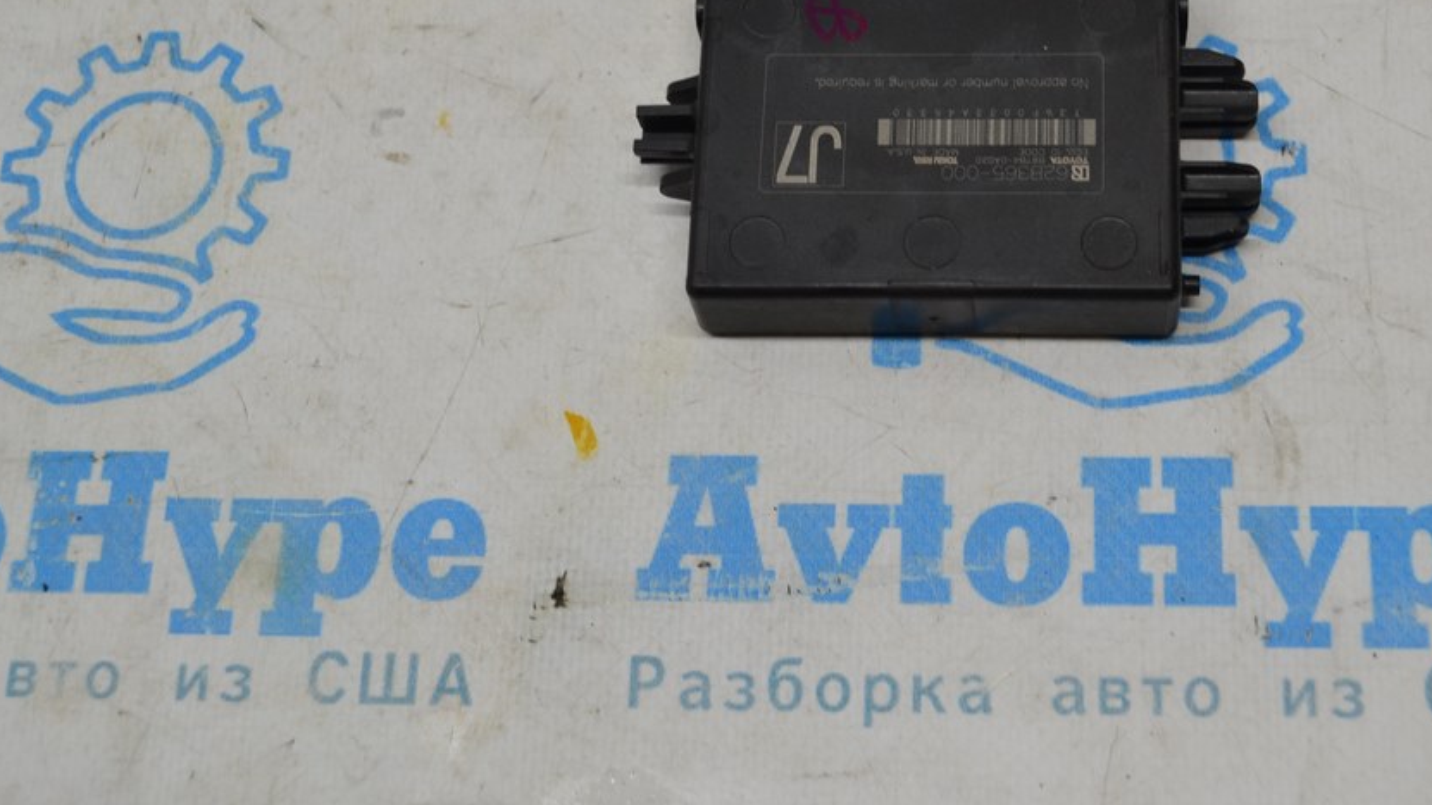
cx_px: 846
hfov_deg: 33.8
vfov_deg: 19.3
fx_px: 2354
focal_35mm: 62
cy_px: 239
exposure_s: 1/125
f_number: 5.6
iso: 400
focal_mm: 32
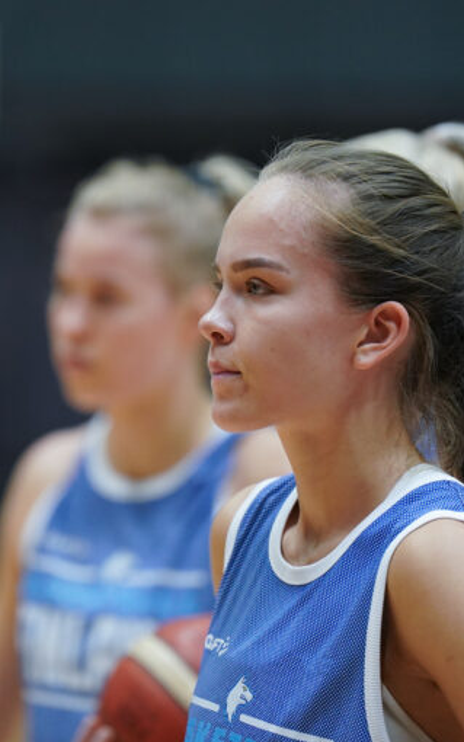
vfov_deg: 6.8
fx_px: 6208
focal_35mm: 307
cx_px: 81
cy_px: 371
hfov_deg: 4.3
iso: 3200
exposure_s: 1/800
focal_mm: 200
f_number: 2.8
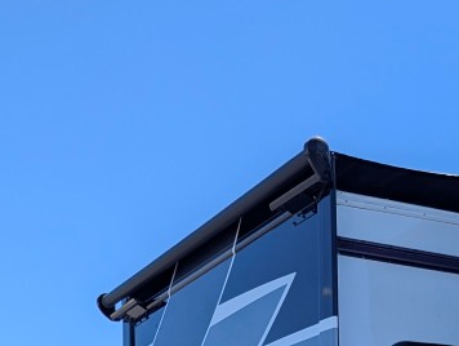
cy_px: 556
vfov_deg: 14.4
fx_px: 1248
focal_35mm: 94
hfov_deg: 19.2
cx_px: 600
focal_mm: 6.81
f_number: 1.85
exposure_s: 1/1887
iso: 47
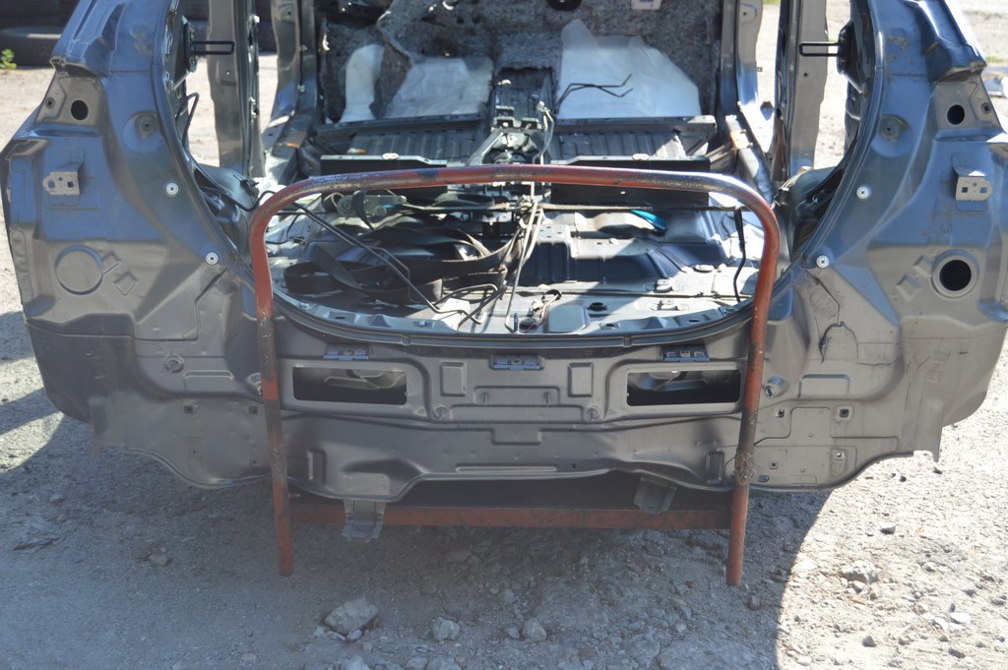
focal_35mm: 52
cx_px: 504
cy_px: 335
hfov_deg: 37.9
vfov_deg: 25.7
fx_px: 1469
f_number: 5.6
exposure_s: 1/125
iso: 100
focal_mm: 35
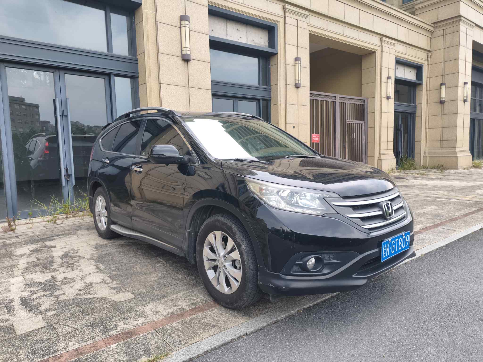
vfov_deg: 58.9
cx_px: 242
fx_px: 321
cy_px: 181
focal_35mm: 23
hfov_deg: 73.9
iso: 50
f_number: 1.88
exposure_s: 1/127
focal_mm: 5.56
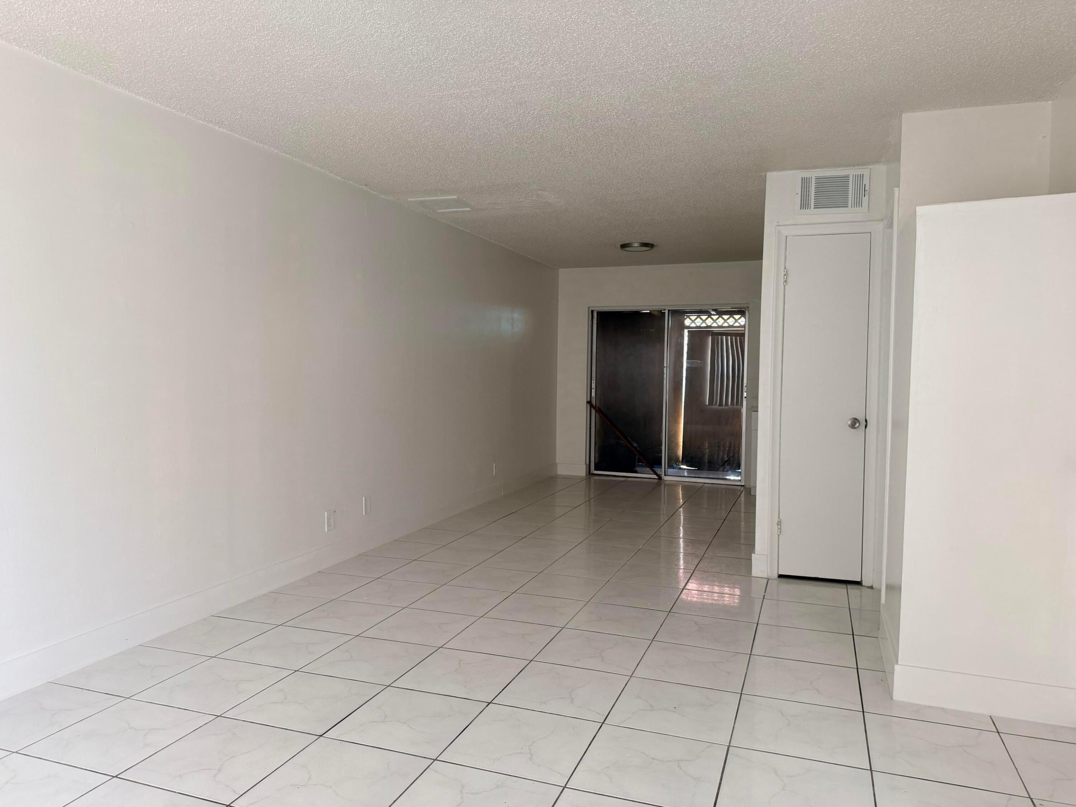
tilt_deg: -2.3
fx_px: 746
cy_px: 404
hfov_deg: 71.6
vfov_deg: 56.8
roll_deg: -0.9
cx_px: 538
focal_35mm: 24
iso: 200
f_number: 1.78
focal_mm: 6.76
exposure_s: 1/60
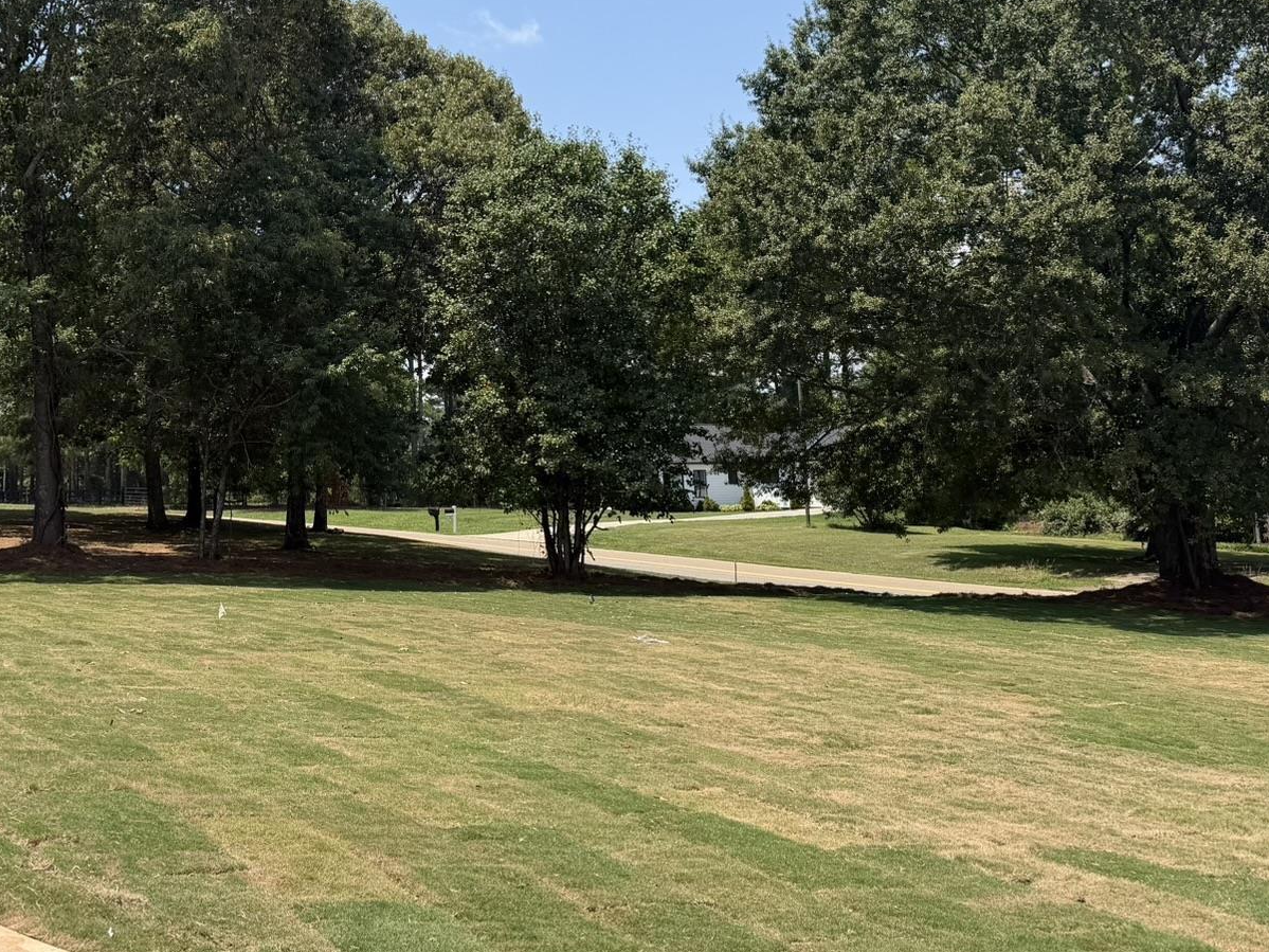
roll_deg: +2.5
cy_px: 298
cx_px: 315
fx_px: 1503
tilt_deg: +8.3
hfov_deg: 44.2
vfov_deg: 34.7
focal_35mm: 41
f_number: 1.78
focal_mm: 6.76
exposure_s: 1/3953
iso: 80
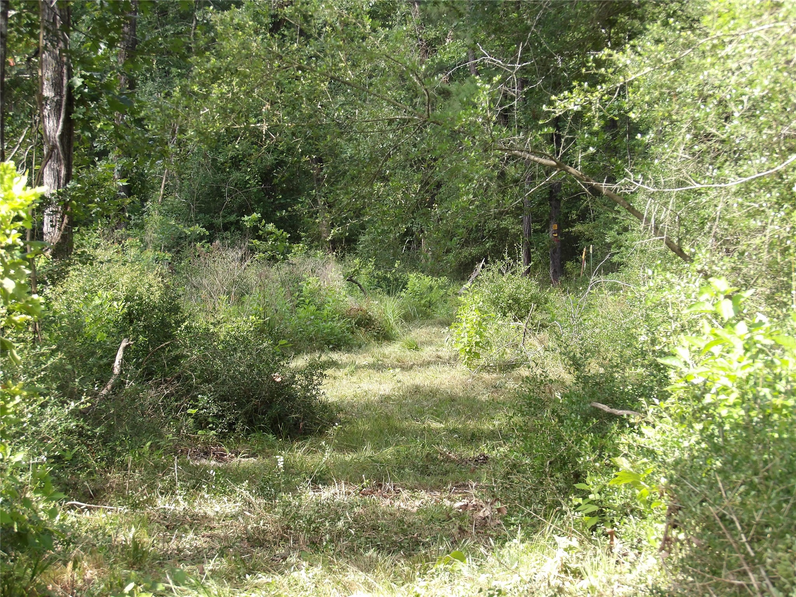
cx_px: 398
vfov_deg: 8.8
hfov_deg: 11.7
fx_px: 3886
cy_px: 298
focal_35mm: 169
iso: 104
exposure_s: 1/100
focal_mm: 30.2
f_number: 4.4
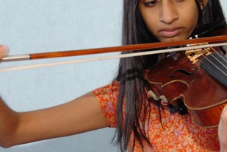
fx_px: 586
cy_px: 70
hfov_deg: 21.8
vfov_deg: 14.7
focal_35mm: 93
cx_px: 146
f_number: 3.5
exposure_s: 1/40
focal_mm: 32
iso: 400
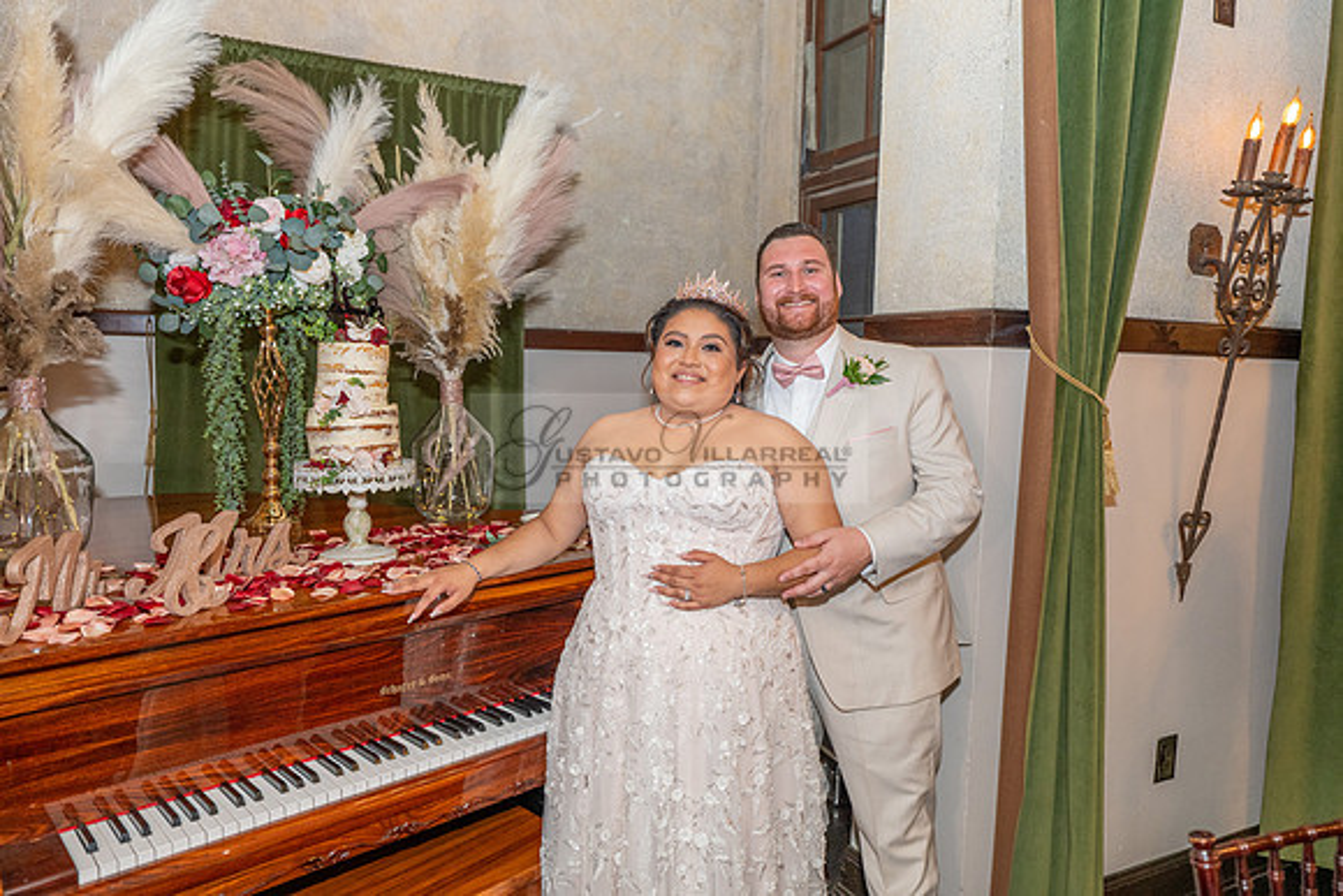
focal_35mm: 24
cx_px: 672
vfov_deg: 53.2
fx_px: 896
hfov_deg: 73.7
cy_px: 448
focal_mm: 24
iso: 1600
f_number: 2.8
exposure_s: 1/160
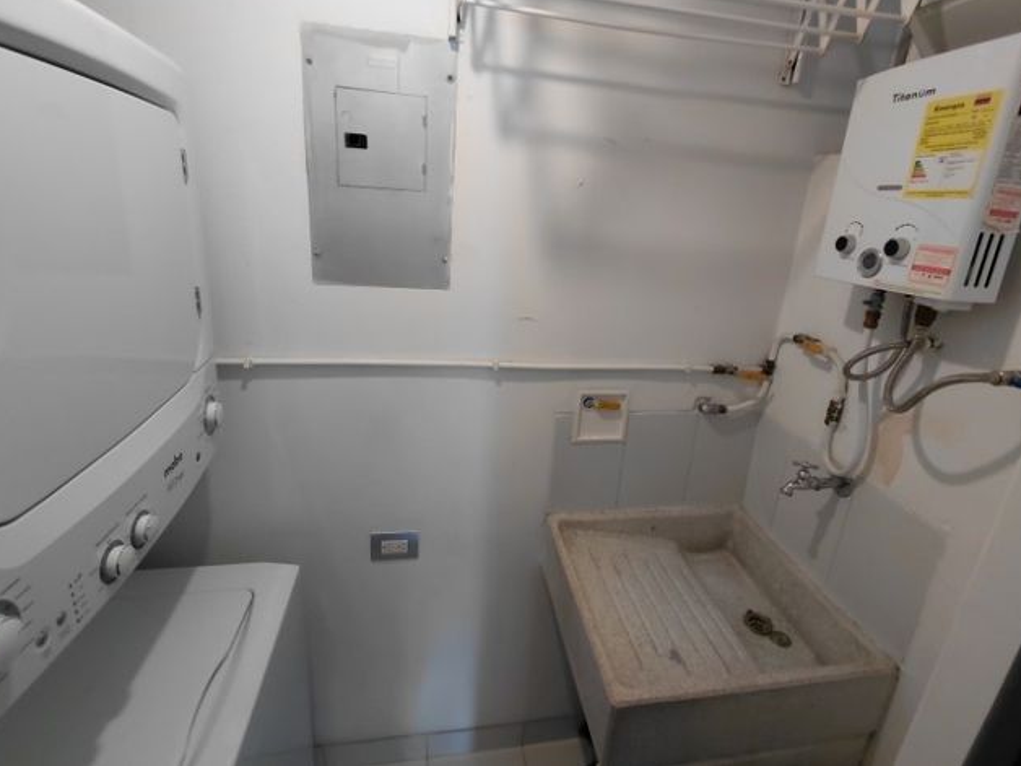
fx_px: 501
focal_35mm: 17
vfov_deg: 74.7
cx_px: 521
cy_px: 361
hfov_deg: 91.0
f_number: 2.2
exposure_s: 1/60
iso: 160
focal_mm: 1.64
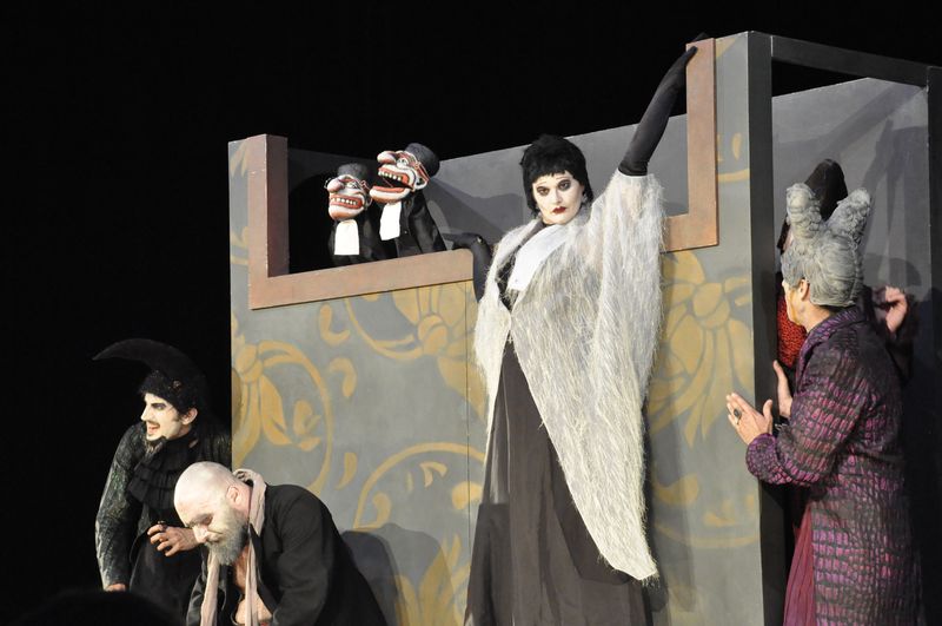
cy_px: 313
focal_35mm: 105
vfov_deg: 13.0
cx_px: 471
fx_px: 2744
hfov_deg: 19.5
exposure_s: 1/60
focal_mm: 70
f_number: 9.5
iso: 3200
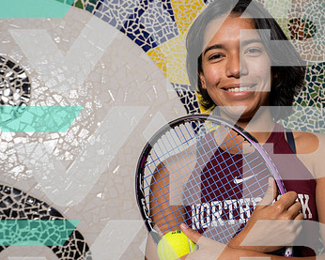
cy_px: 156
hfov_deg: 33.7
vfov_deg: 27.6
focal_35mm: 55
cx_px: 224
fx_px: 529
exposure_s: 1/250
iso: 400
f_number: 8
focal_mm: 35
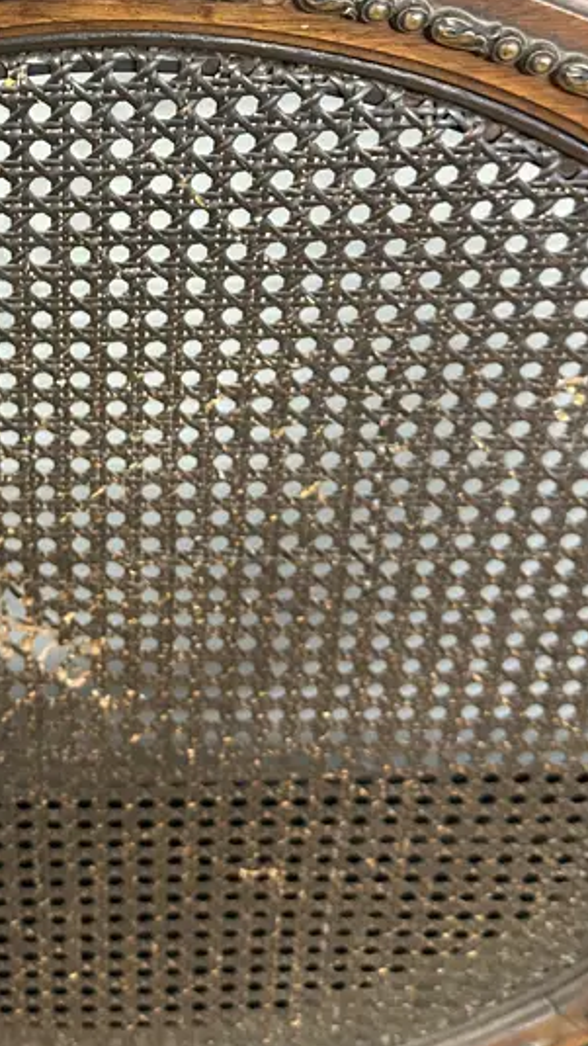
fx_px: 1386
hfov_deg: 23.3
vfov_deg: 39.8
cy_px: 217
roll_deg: +0.9
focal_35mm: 50
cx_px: 51
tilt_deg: -40.5
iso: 500
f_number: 1.78
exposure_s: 1/50
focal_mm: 6.86
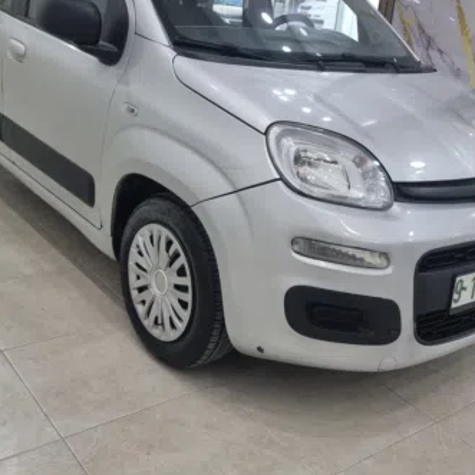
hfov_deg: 40.9
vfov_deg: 40.8
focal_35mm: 41
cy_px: 202
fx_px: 637
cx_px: 260
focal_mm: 6.7
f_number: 1.8
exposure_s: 1/100
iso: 80
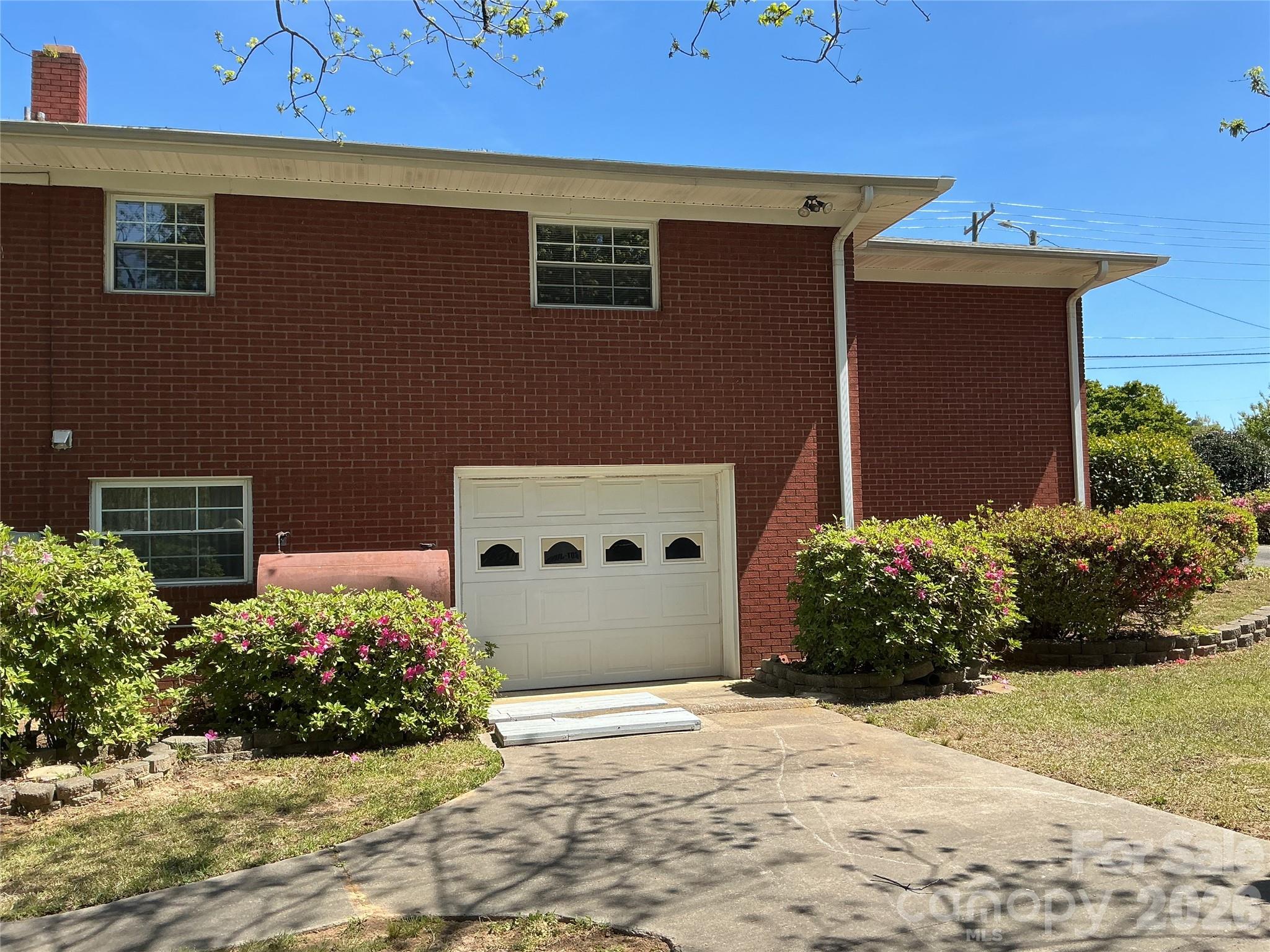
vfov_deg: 48.2
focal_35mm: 29
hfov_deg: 61.7
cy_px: 476
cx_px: 635
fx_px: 1064
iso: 25
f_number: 1.8
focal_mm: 3
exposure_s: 1/944
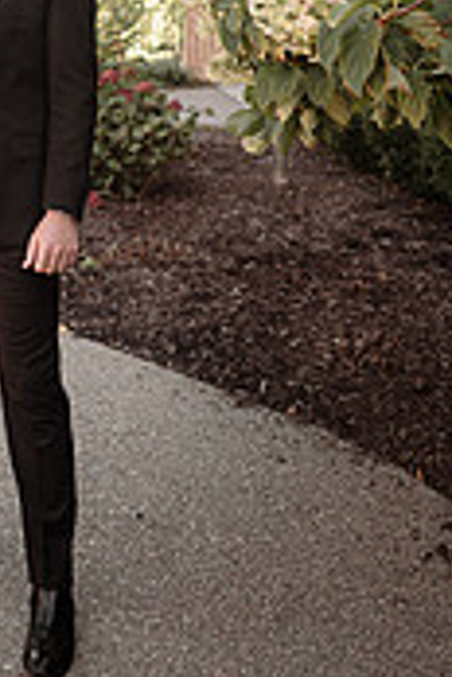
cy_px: -16
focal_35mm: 62
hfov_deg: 21.5
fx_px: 1168
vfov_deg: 29.9
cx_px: 51
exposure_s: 1/500
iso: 125
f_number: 2.2
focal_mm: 24
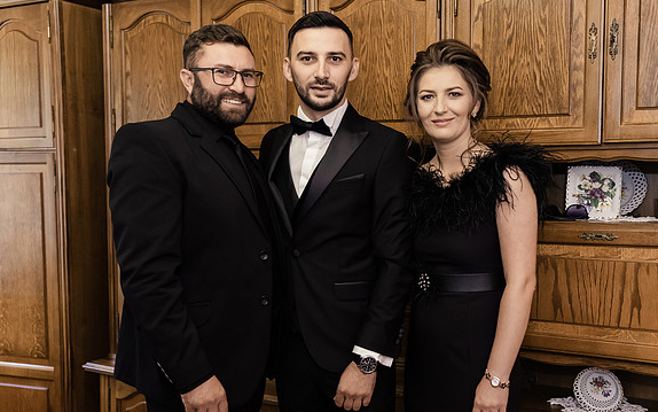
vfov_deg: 32.8
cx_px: 379
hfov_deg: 50.2
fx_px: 700
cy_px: 223
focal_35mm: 39
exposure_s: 1/80
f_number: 2.8
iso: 4000
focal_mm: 32
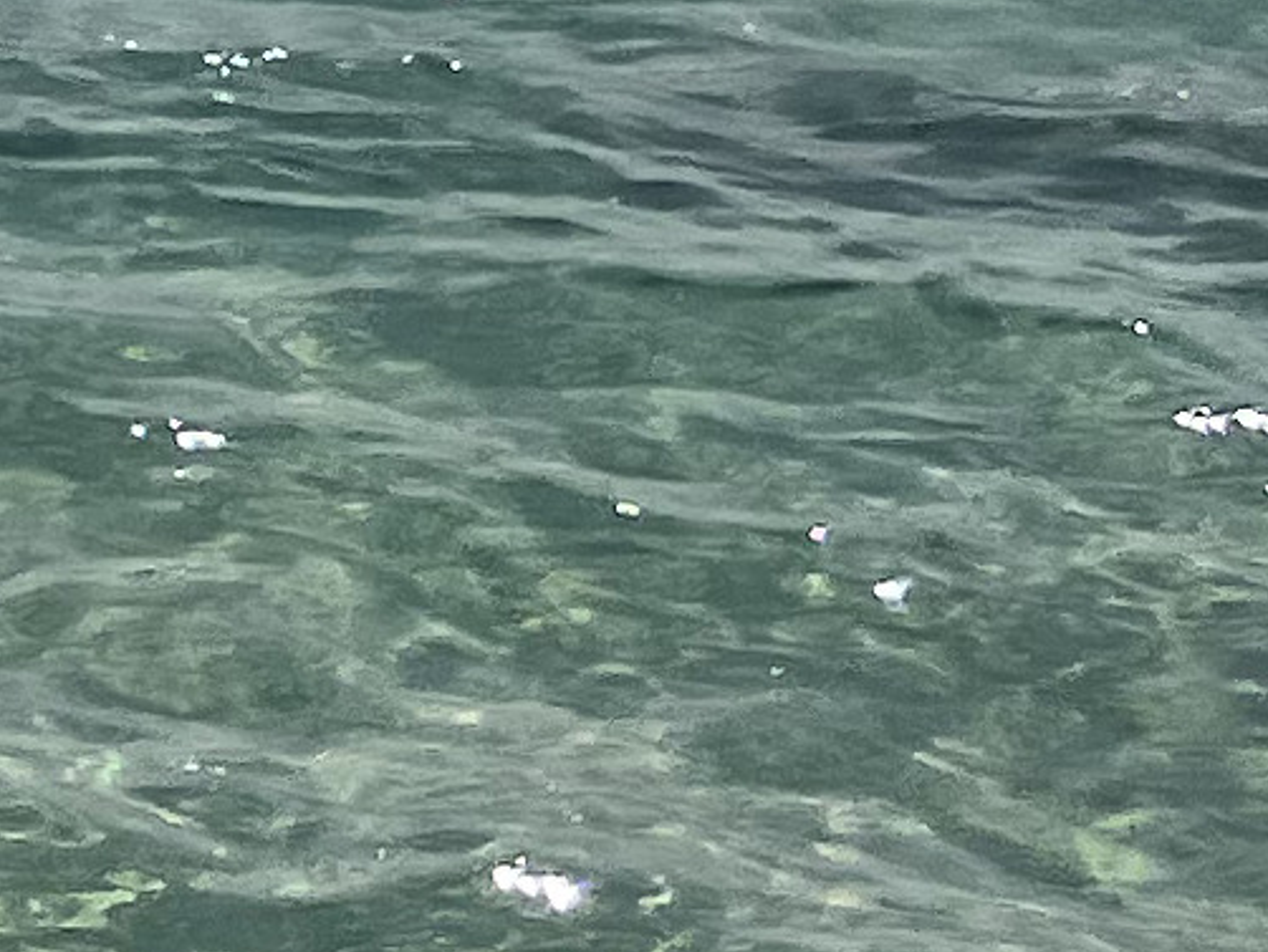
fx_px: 7586
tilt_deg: -11.5
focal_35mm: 207
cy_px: -576
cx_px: -2895
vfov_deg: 7.0
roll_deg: -0.5
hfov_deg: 7.9
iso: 50
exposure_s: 1/11364
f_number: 1.5
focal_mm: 5.7
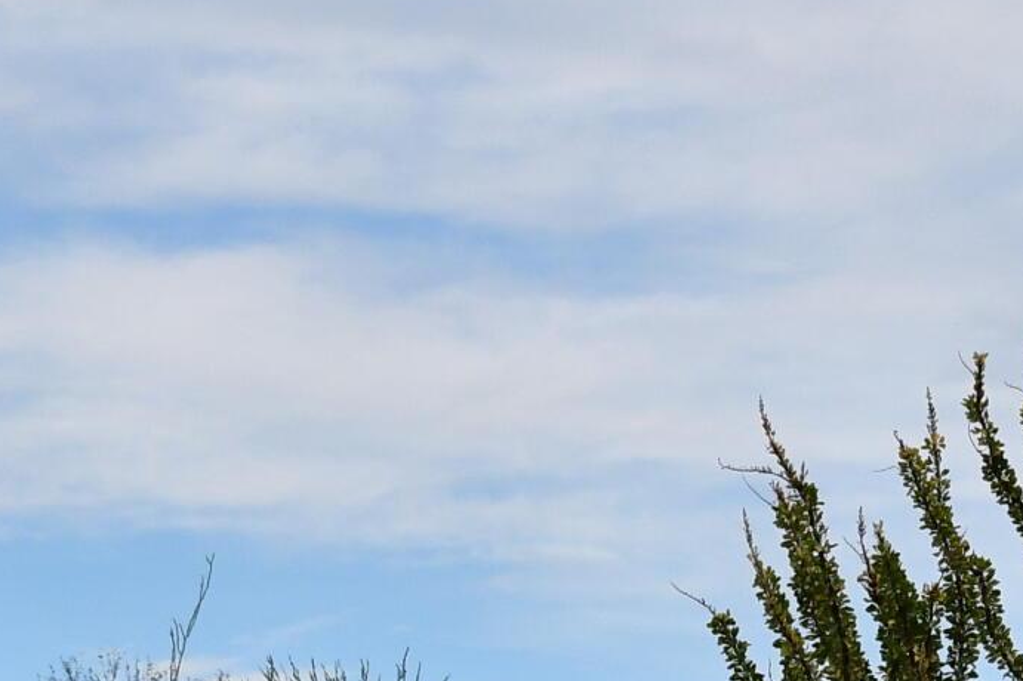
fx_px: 8265
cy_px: 1109
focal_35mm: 291
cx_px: 601
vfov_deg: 4.7
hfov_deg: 7.1
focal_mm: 45
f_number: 13
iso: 800
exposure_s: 1/800
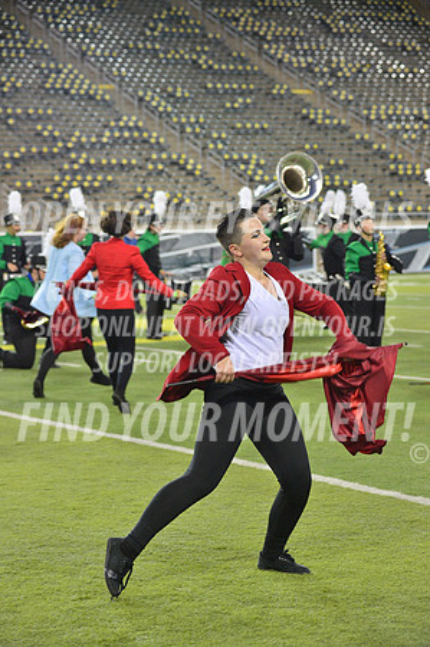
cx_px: 215
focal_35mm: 105
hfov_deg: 13.0
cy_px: 324
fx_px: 1885
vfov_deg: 19.5
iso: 2000
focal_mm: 105
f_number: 5.6
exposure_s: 1/400
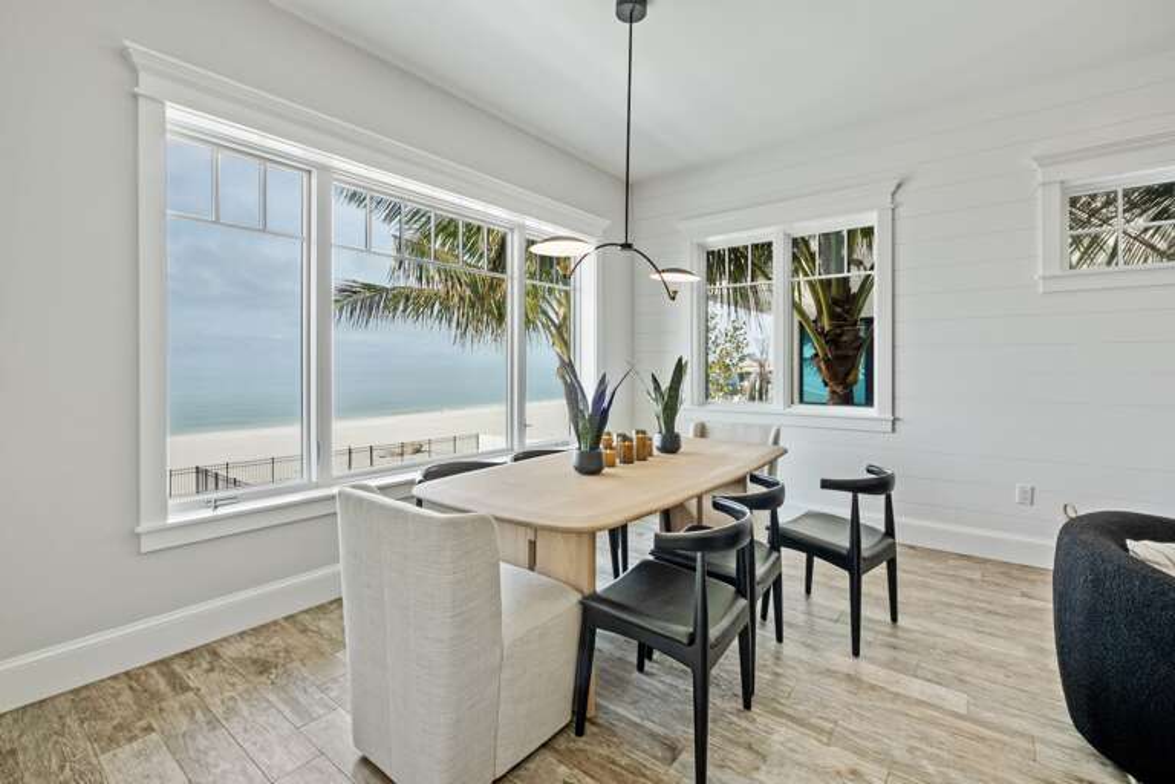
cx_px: 588
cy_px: 392
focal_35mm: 15
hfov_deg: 100.4
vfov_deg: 77.3
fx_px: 490
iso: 320
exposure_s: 1/15
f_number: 11
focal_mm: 10
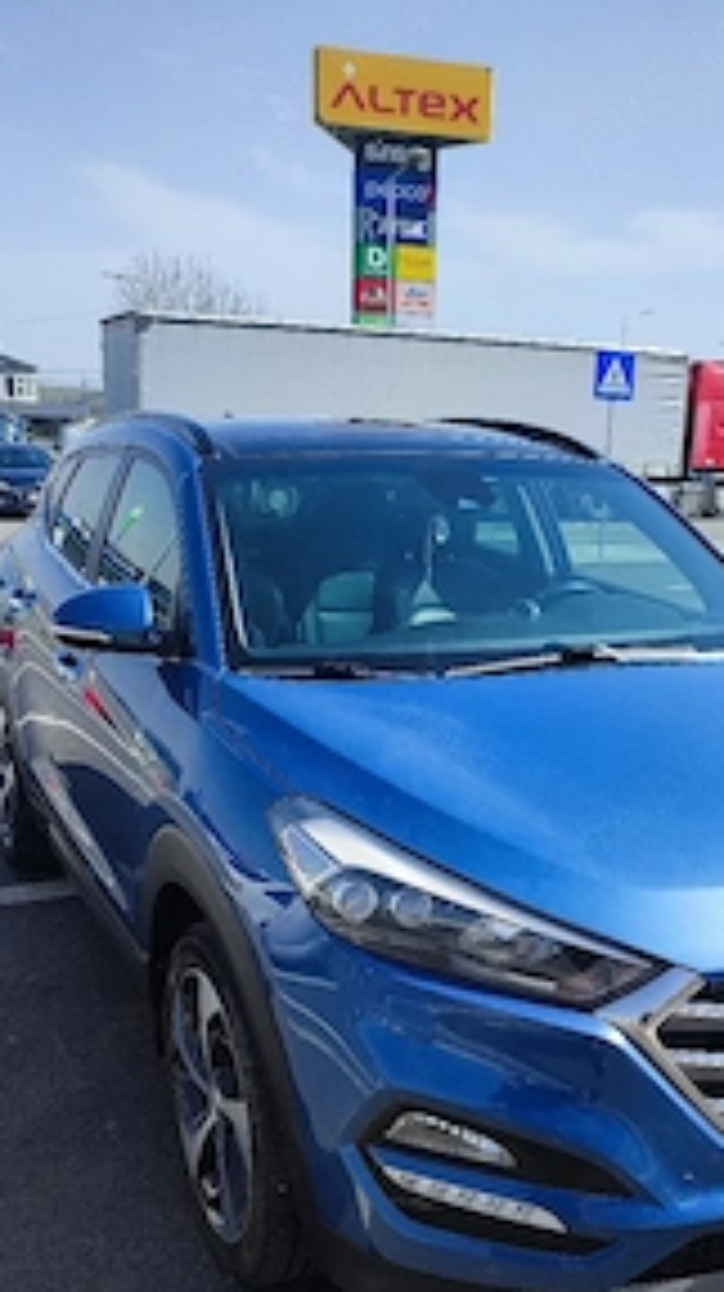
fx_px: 1300
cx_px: 454
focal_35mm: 38
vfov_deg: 52.2
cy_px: 810
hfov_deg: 31.0
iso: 50
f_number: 1.9
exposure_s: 1/588
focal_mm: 6.04
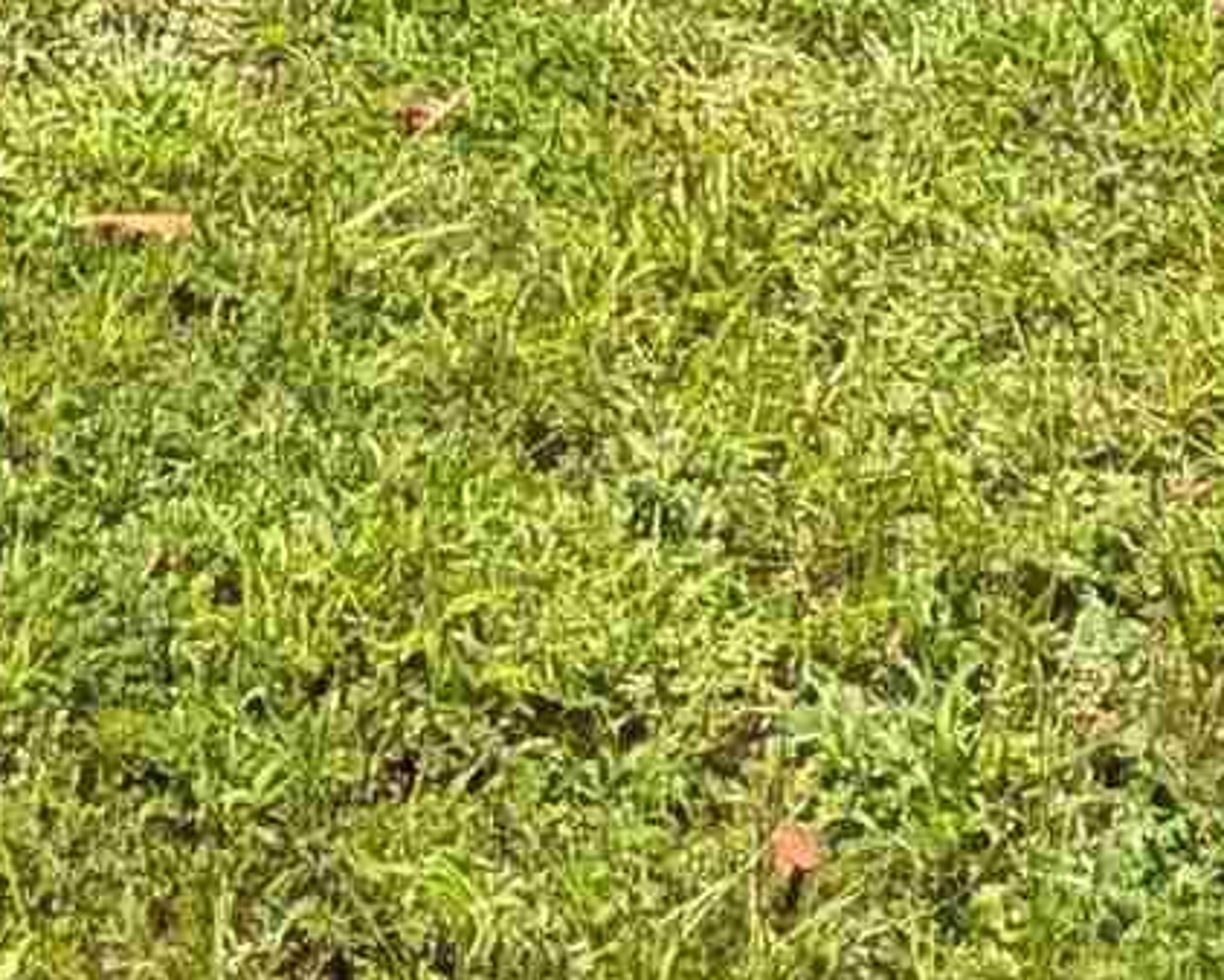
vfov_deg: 11.3
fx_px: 3081
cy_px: -1934
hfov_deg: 22.4
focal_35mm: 85
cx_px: 406
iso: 58
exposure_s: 1/5319
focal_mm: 2.02
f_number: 1.7
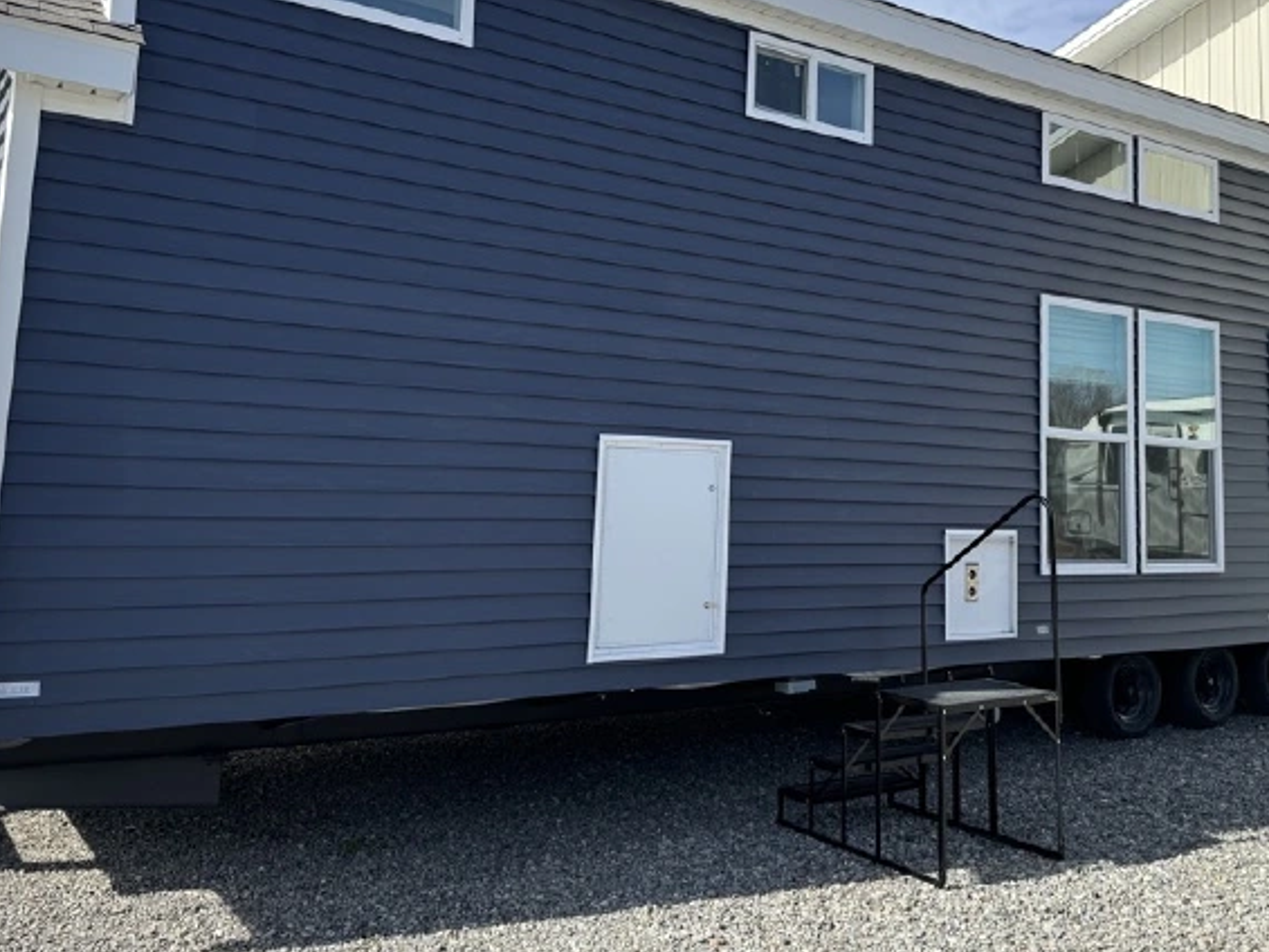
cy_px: 341
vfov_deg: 41.4
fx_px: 1247
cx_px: 716
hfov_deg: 53.8
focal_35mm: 34
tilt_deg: +7.2
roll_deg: -1.7
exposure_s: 1/2252
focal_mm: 6.76
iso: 80
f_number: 1.78
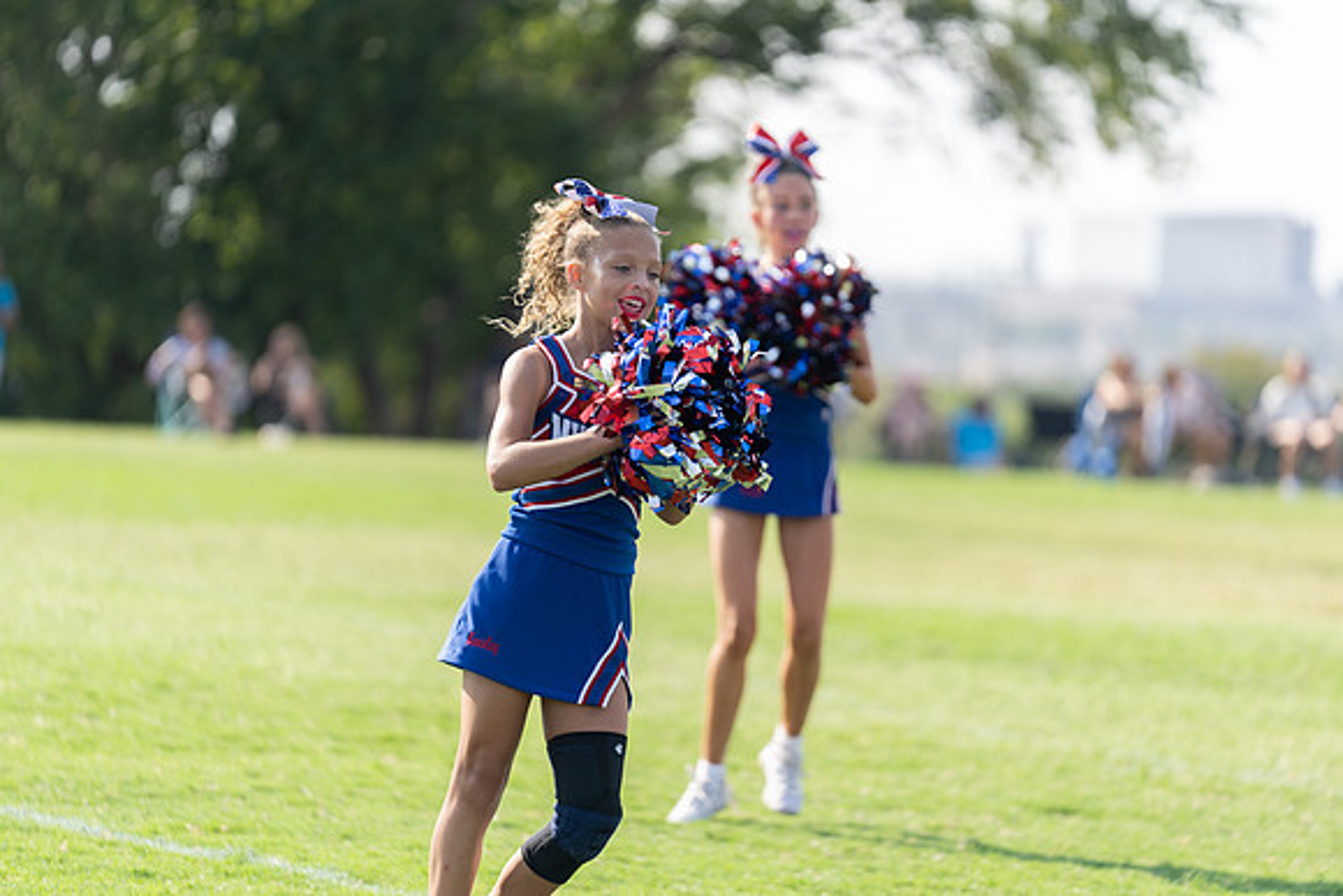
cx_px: 672
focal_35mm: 200
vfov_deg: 6.9
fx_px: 7463
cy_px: 448
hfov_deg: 10.3
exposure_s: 1/1250
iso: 100
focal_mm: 200
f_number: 2.8
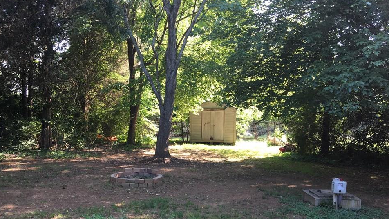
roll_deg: -0.2
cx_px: 184
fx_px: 351
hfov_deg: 58.0
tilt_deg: -2.3
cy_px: 140
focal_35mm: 34
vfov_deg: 34.4
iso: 40
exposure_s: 1/120
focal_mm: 4.15
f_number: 2.2
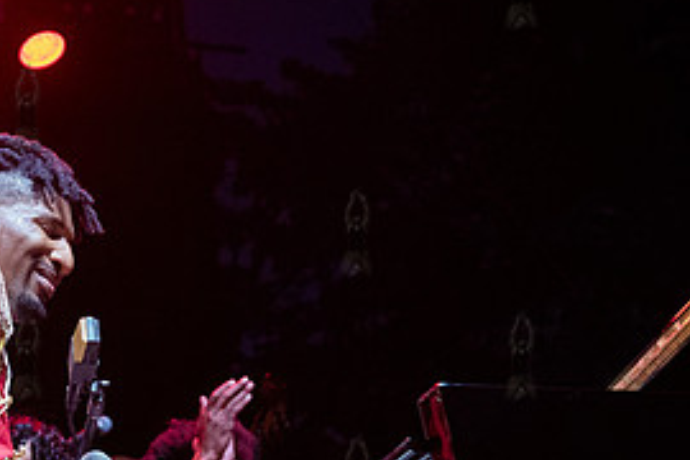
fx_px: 2491
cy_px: 319
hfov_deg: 15.6
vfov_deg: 10.5
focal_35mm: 130
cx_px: 85
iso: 6400
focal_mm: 56
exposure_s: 1/400
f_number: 4
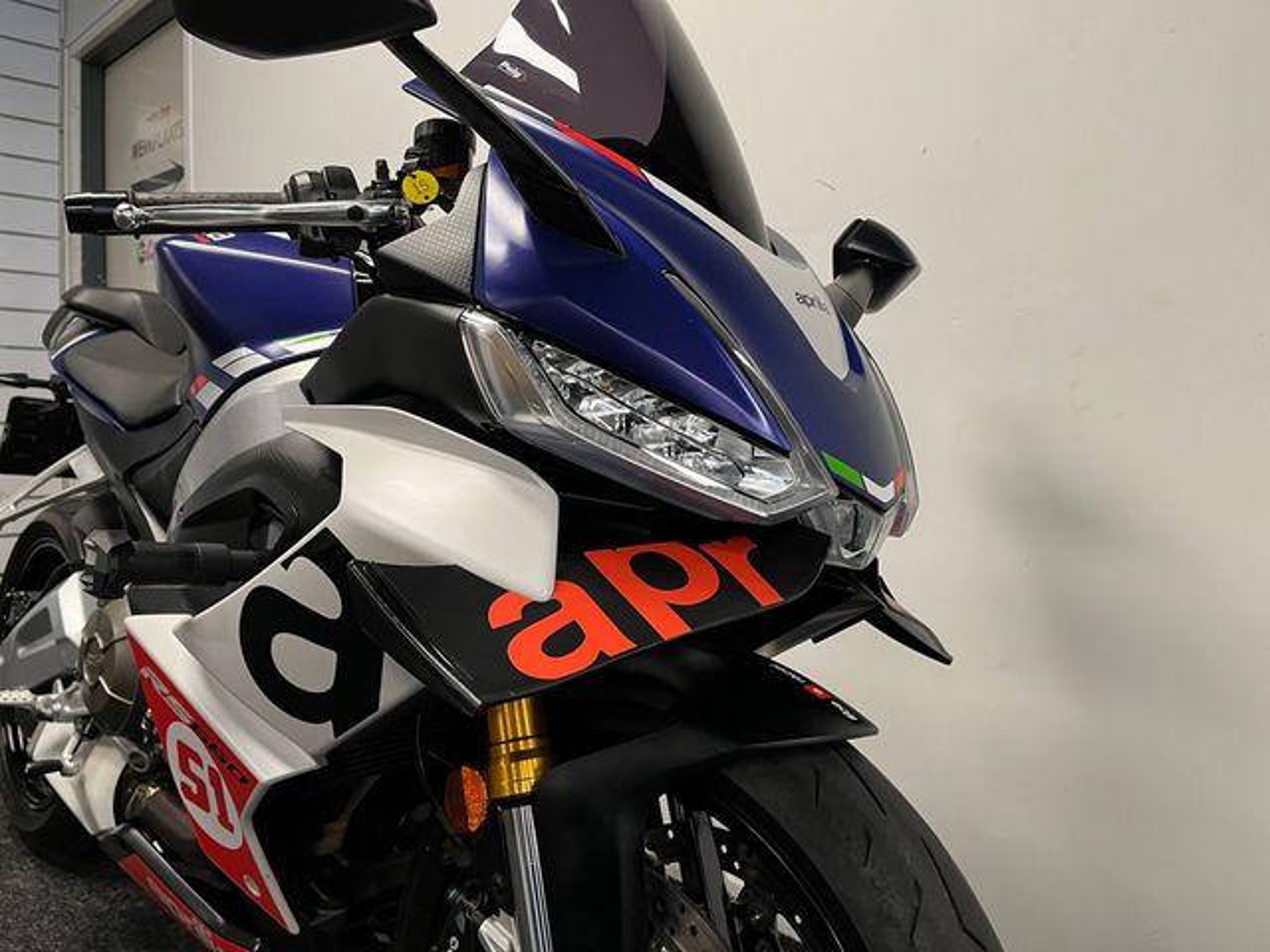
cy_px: 476
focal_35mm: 26
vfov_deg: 53.1
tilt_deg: -4.3
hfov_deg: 67.3
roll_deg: -1.4
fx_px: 954
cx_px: 635
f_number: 1.6
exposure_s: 1/50
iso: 100
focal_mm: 5.1
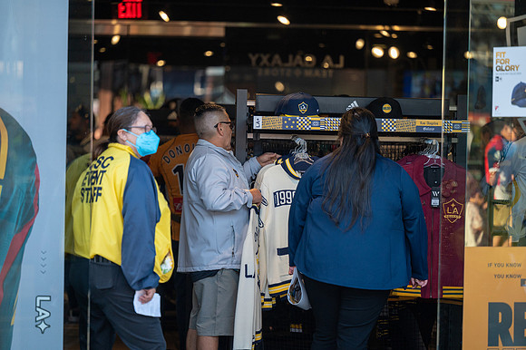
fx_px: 2117
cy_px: 175
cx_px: 263
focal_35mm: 145
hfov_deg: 14.2
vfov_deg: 9.5
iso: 720
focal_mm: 145
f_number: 2.8
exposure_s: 1/800
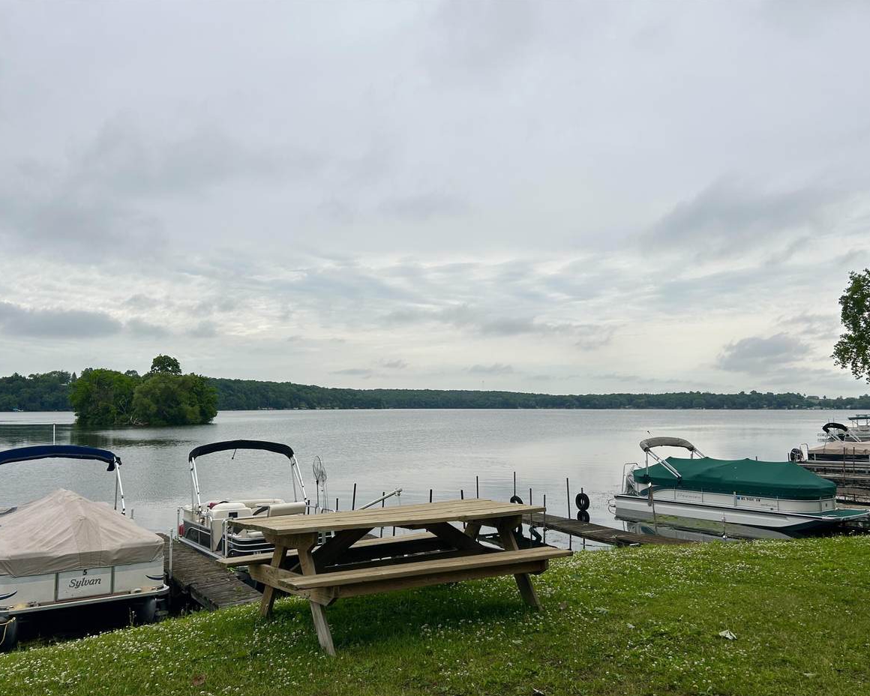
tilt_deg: +4.1
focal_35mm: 28
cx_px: 413
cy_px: 358
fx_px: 721
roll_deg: +0.4
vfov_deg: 51.5
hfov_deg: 62.2
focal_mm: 5.7
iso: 50
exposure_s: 1/4115
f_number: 1.5
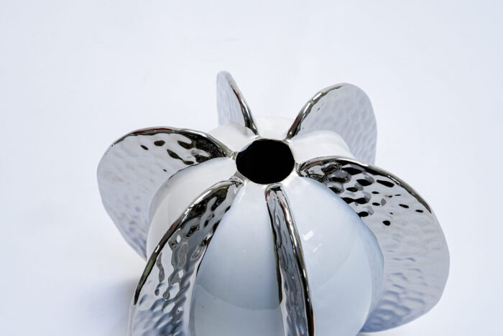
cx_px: 252
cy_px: 168
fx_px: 979
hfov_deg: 28.8
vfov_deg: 19.5
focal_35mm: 70
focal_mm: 70
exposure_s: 1/125
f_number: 13
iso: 3200
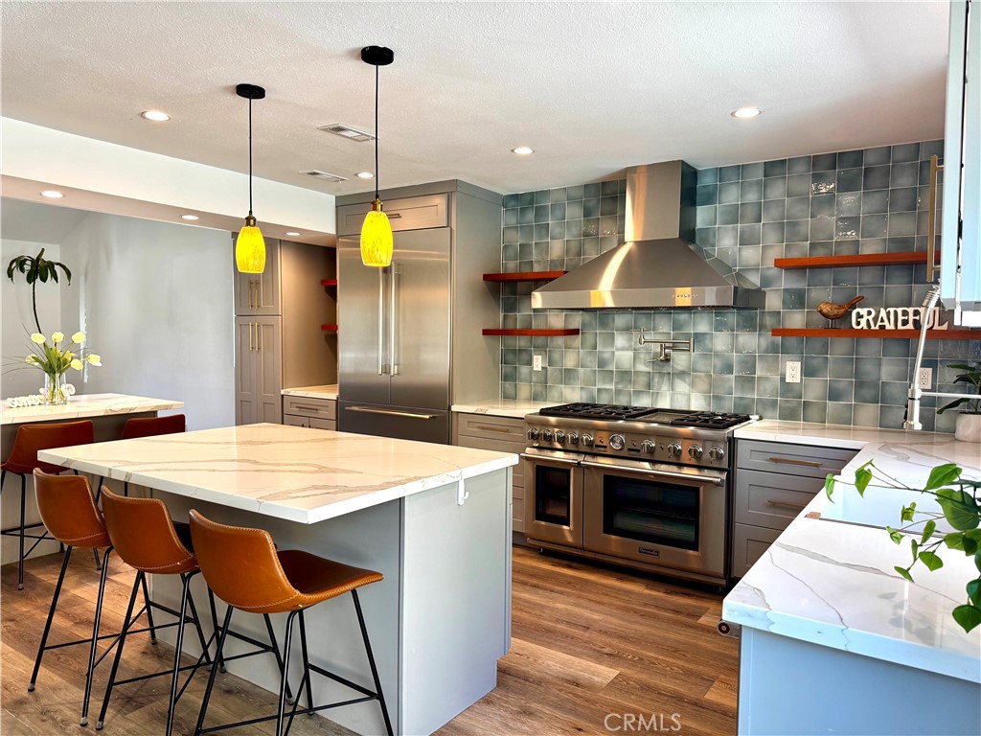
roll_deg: -1.3
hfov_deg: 71.6
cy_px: 368
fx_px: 680
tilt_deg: -3.9
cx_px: 490
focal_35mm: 24
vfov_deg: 56.8
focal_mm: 6.76
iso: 160
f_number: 1.78
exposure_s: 1/120
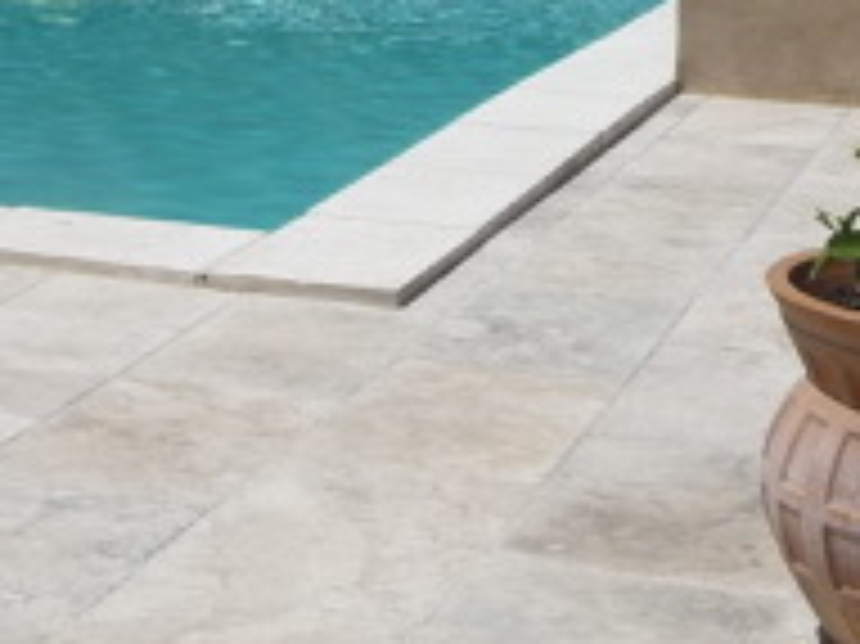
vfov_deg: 15.3
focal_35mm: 94
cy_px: -72
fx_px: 2334
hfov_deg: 20.2
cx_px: 0
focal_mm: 4.7
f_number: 8
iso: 100
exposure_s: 1/400
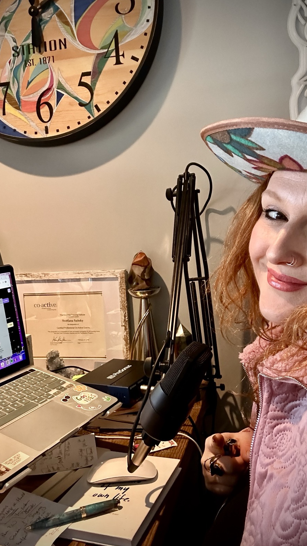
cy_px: 274
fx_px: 478
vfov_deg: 59.5
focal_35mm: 33
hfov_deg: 35.6
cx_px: 148
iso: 320
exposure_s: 1/60
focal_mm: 2.69
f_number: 1.9
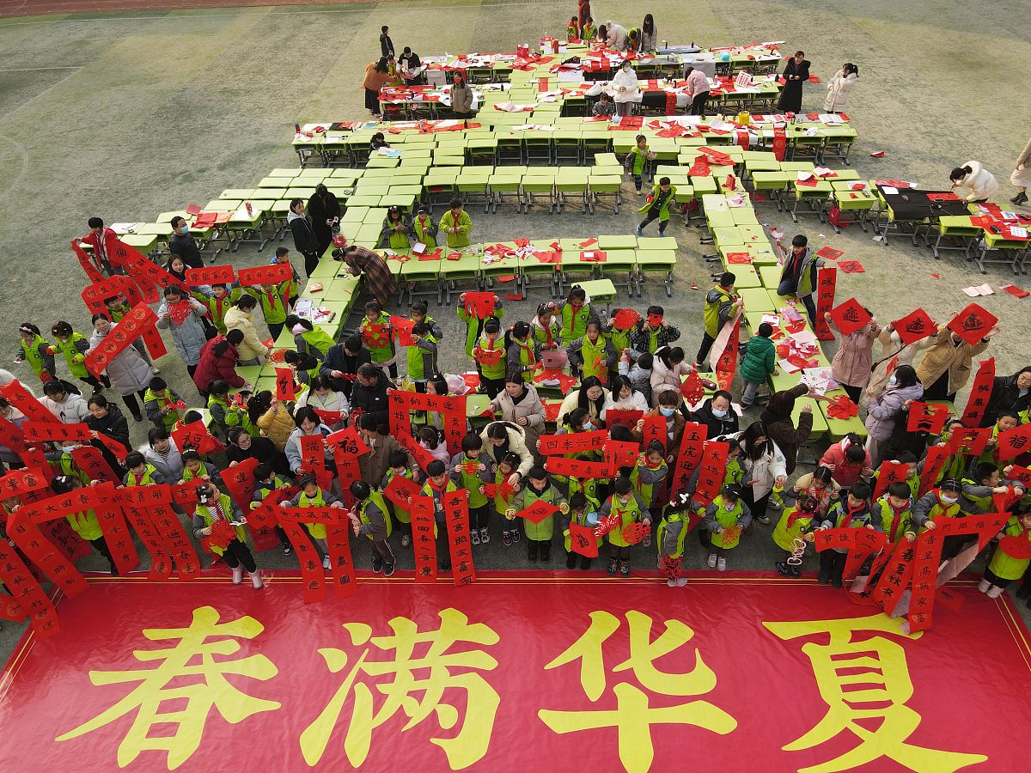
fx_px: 715
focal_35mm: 24
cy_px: 386
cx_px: 516
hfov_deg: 71.6
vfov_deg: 56.8
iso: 110
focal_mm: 4.5
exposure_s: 1/200
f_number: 2.8
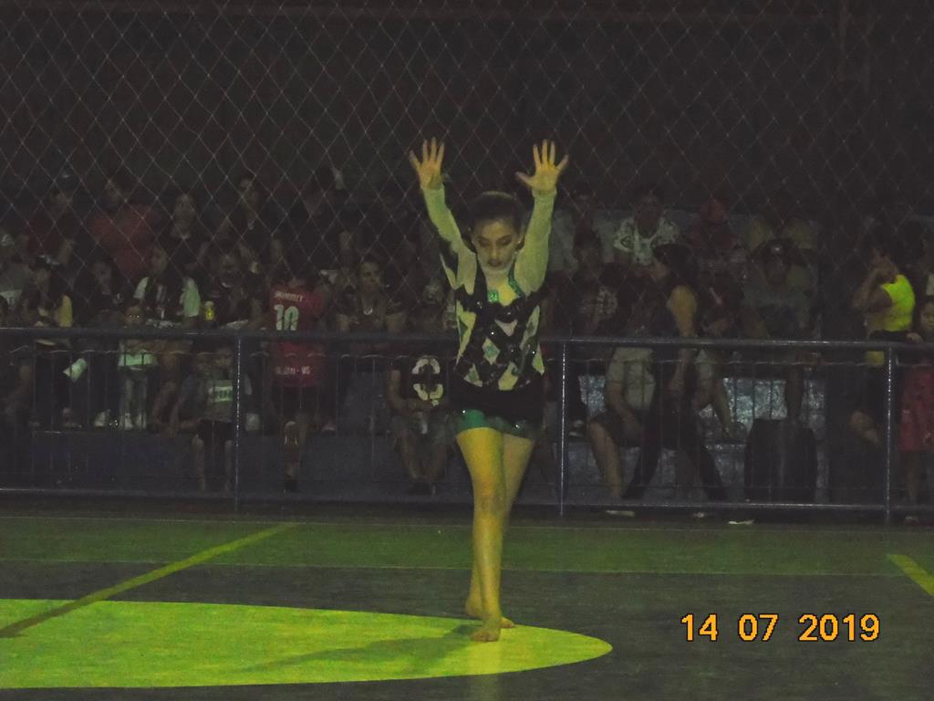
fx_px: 3831
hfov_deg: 13.9
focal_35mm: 142
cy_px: 350
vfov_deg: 10.4
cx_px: 467
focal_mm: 25
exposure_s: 1/60
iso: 1600
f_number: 4.7
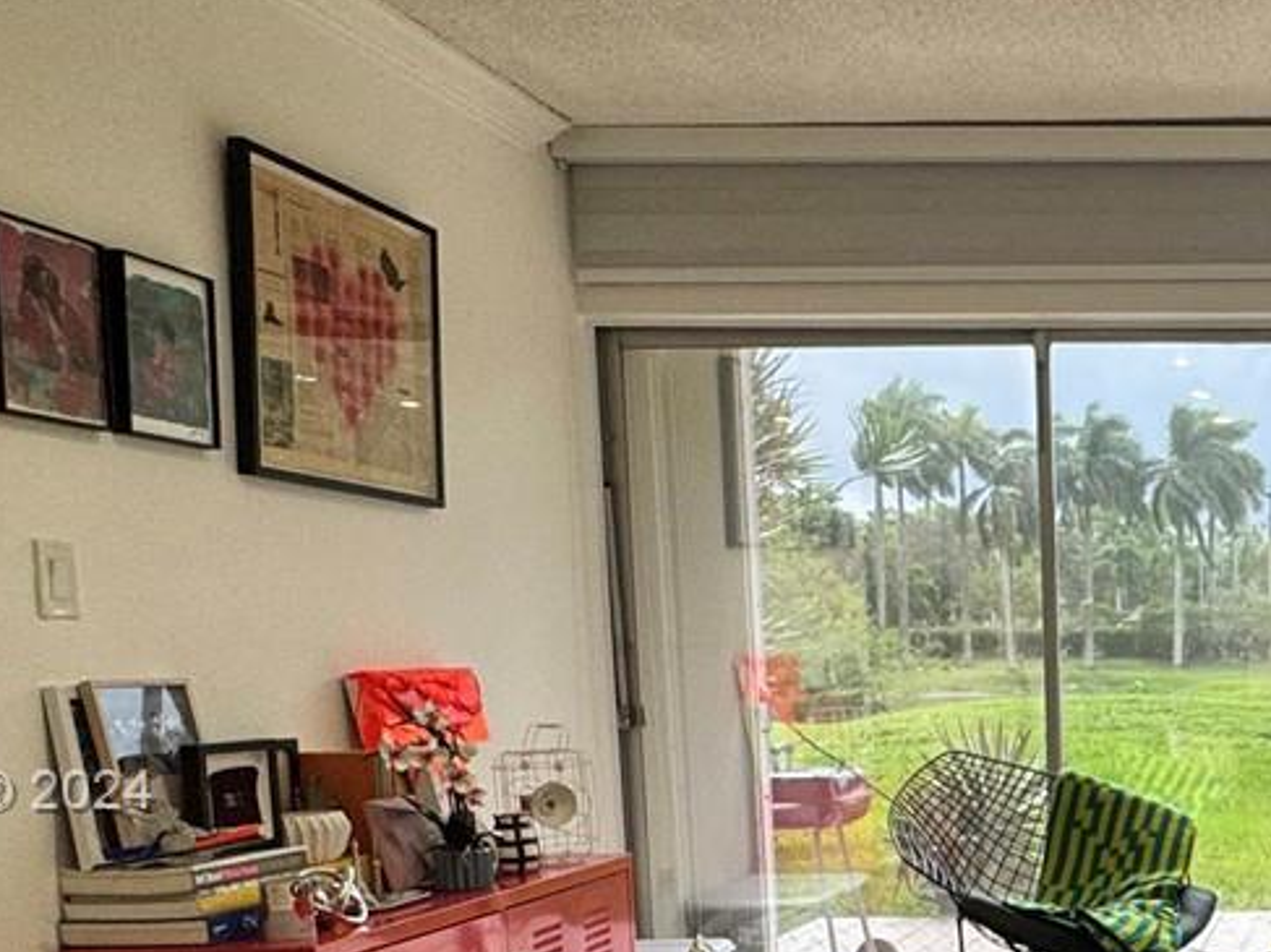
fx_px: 1689
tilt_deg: -5.6
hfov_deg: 35.2
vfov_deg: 30.5
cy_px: 796
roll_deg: +0.3
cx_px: 1407
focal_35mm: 46
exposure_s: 1/120
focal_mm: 2.22
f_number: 2.2
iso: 64
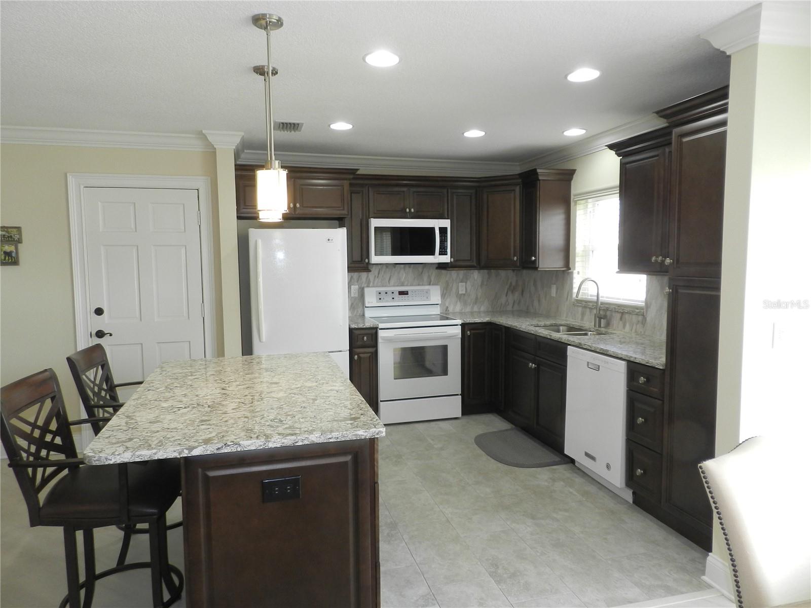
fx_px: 539
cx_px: 406
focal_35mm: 23
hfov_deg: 73.9
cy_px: 304
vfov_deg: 58.9
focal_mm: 4
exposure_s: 1/30
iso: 160
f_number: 3.4
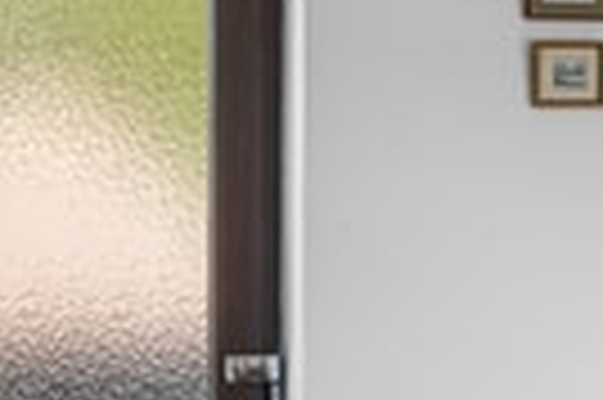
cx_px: 108
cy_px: 429
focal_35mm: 187
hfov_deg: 11.0
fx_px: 3128
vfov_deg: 7.3
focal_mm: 50
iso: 400
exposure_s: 1/2
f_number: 16
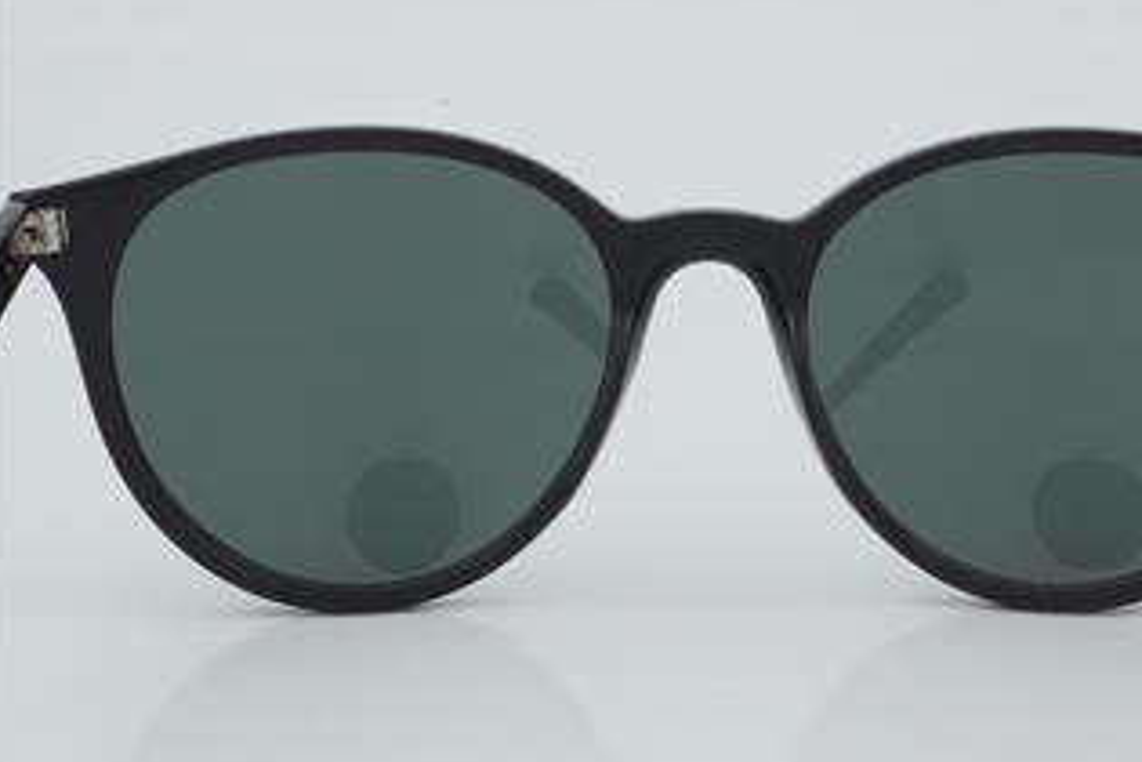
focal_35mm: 105
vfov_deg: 13.1
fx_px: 3319
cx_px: 711
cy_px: 374
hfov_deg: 19.5
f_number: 29
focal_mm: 55
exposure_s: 1/4
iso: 100
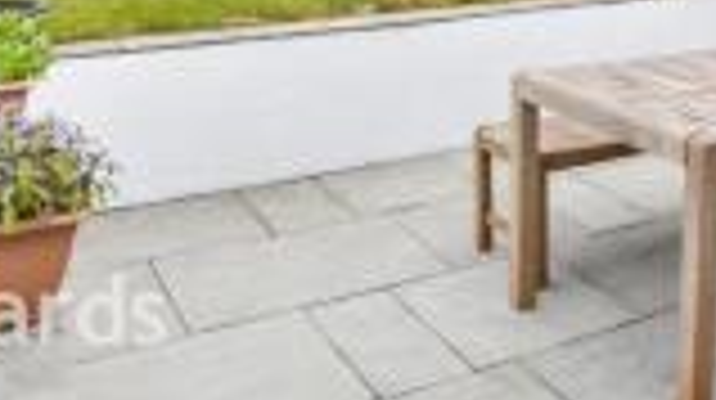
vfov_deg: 21.7
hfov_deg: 42.9
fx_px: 891
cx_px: 500
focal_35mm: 47
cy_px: -178
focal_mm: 10
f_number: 8
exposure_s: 1/250
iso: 320
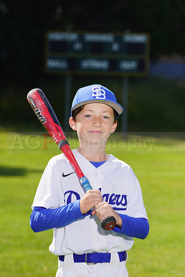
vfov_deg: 9.8
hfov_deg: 6.6
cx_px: 92
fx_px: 1610
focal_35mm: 209
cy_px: 138
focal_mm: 209
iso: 100
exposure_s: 1/250
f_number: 9
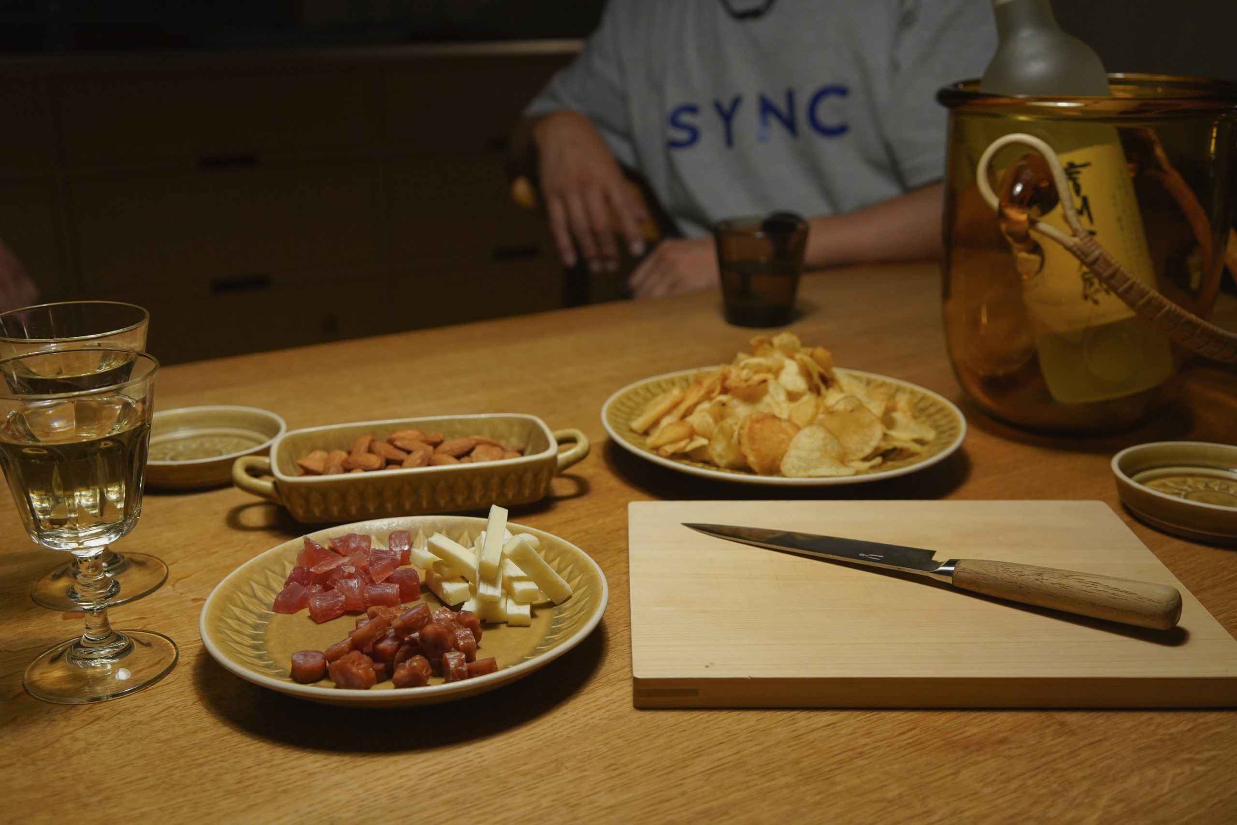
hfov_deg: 54.4
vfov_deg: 37.9
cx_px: 618
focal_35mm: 35
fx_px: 1203
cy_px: 412
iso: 2500
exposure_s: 1/100
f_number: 5.6
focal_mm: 35
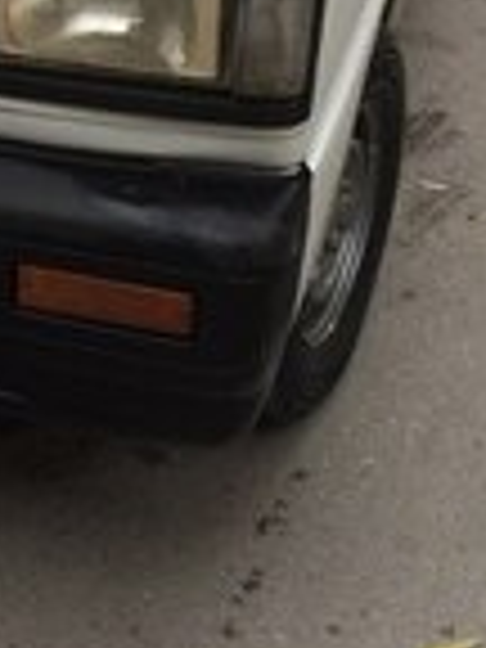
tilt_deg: -26.7
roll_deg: +2.6
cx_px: -207
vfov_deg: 19.0
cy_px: -40
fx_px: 1872
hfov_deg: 14.0
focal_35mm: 100
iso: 32
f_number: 2.2
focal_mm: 4.15
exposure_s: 1/318
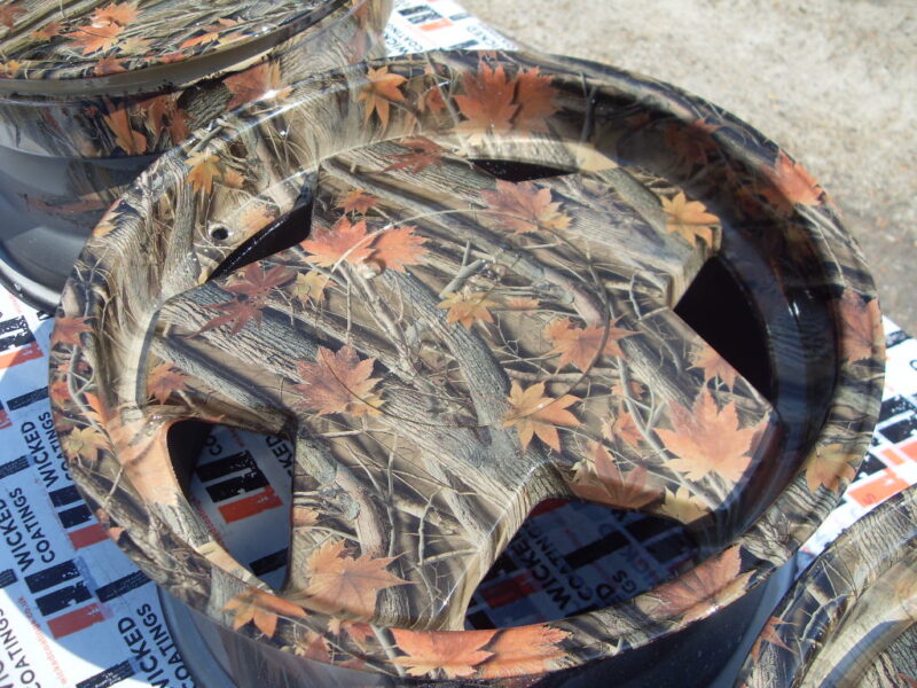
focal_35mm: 35
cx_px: 458
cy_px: 344
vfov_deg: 40.7
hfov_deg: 52.6
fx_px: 927
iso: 80
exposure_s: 1/180
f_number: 7
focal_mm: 6.3
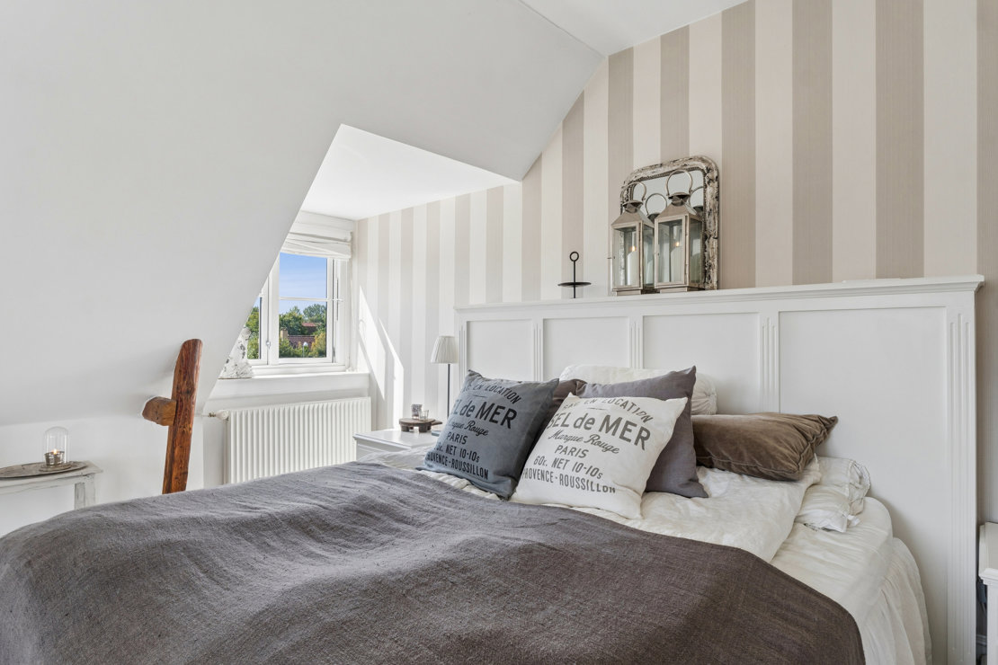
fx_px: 582
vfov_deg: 59.5
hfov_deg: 81.2
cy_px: 332
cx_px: 499
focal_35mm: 21
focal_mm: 14
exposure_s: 1/80
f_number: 8
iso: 200
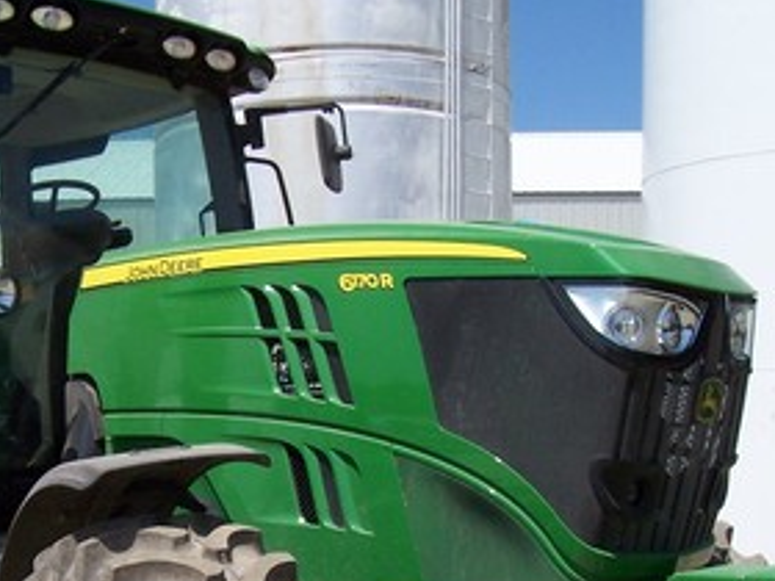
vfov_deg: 21.8
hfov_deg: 28.8
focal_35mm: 66
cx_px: 155
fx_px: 1478
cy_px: 517
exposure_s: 1/750
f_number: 5.6
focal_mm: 5.6
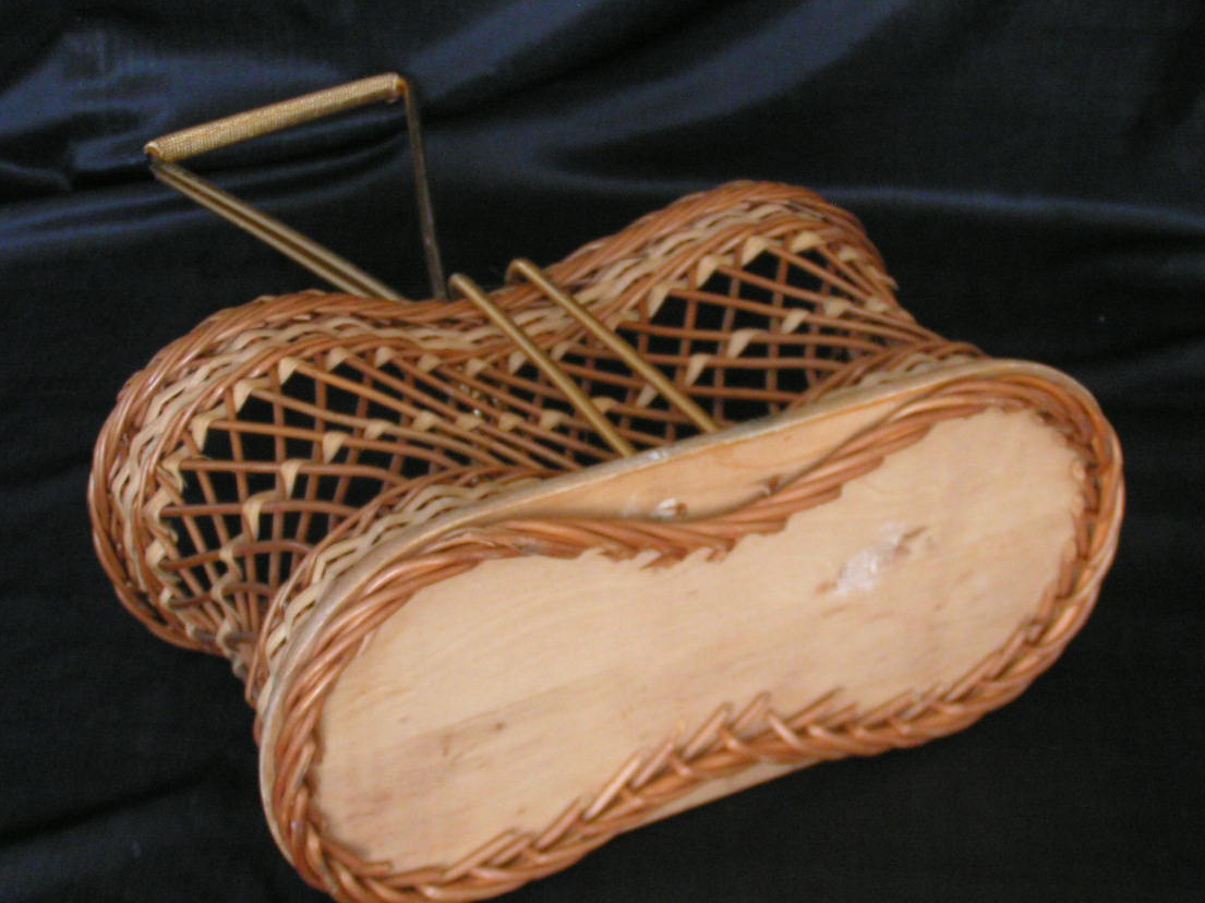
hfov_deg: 26.7
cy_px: 475
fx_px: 2540
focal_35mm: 73
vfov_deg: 20.2
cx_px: 611
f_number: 3.2
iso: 200
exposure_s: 1/30
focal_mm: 9.7
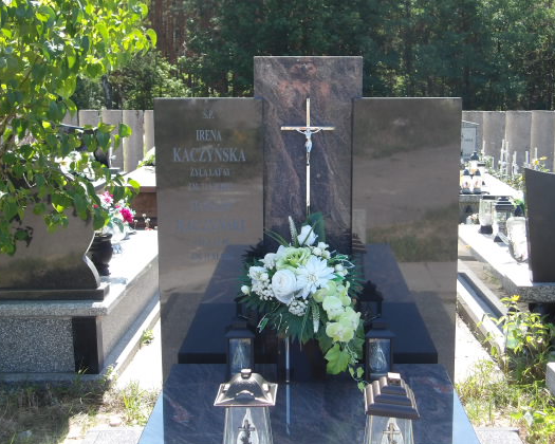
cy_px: 237
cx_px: 306
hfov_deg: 37.3
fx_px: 821
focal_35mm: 50
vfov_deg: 30.2
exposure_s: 1/187
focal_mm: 7.6
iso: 100
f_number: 3.7
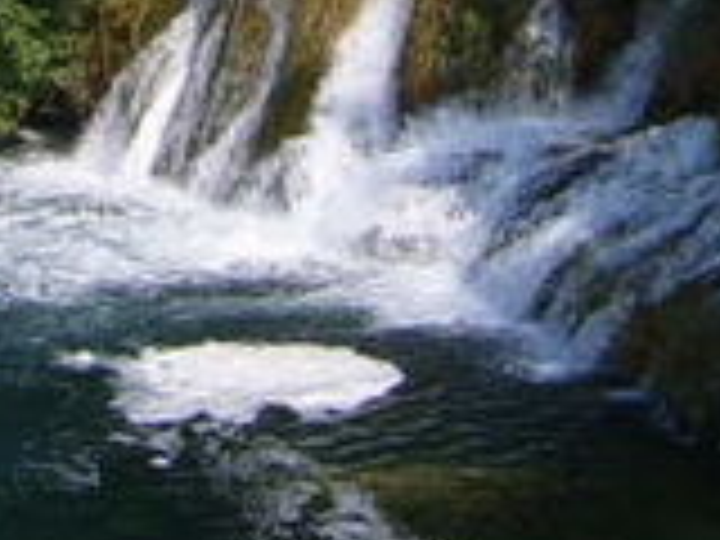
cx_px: -342
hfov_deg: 8.3
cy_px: -562
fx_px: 4888
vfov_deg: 6.1
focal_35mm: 235
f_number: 6.6
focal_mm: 7.8
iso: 63
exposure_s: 1/180
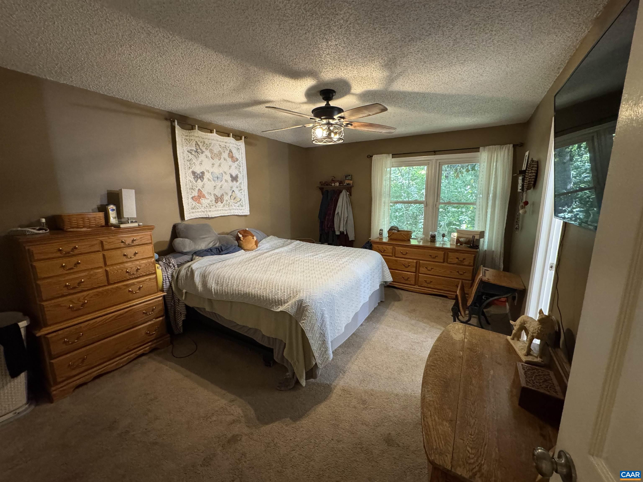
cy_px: 241
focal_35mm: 14
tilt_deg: -10.9
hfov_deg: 102.1
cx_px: 322
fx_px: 260
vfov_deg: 85.7
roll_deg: -0.6
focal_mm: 2.22
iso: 800
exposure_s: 1/60
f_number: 2.2
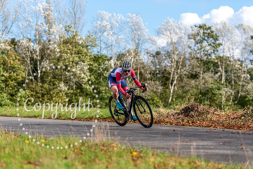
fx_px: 703
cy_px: 84
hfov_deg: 20.4
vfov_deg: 13.7
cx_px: 126
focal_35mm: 100
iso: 160
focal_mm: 100
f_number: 2.8
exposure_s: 1/2500
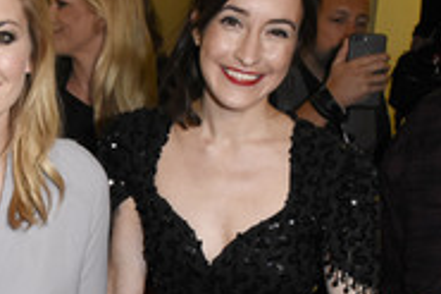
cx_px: -4
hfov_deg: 26.2
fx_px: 893
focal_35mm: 73
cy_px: 244
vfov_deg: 18.4
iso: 3200
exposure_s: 1/60
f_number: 6.3
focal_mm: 20
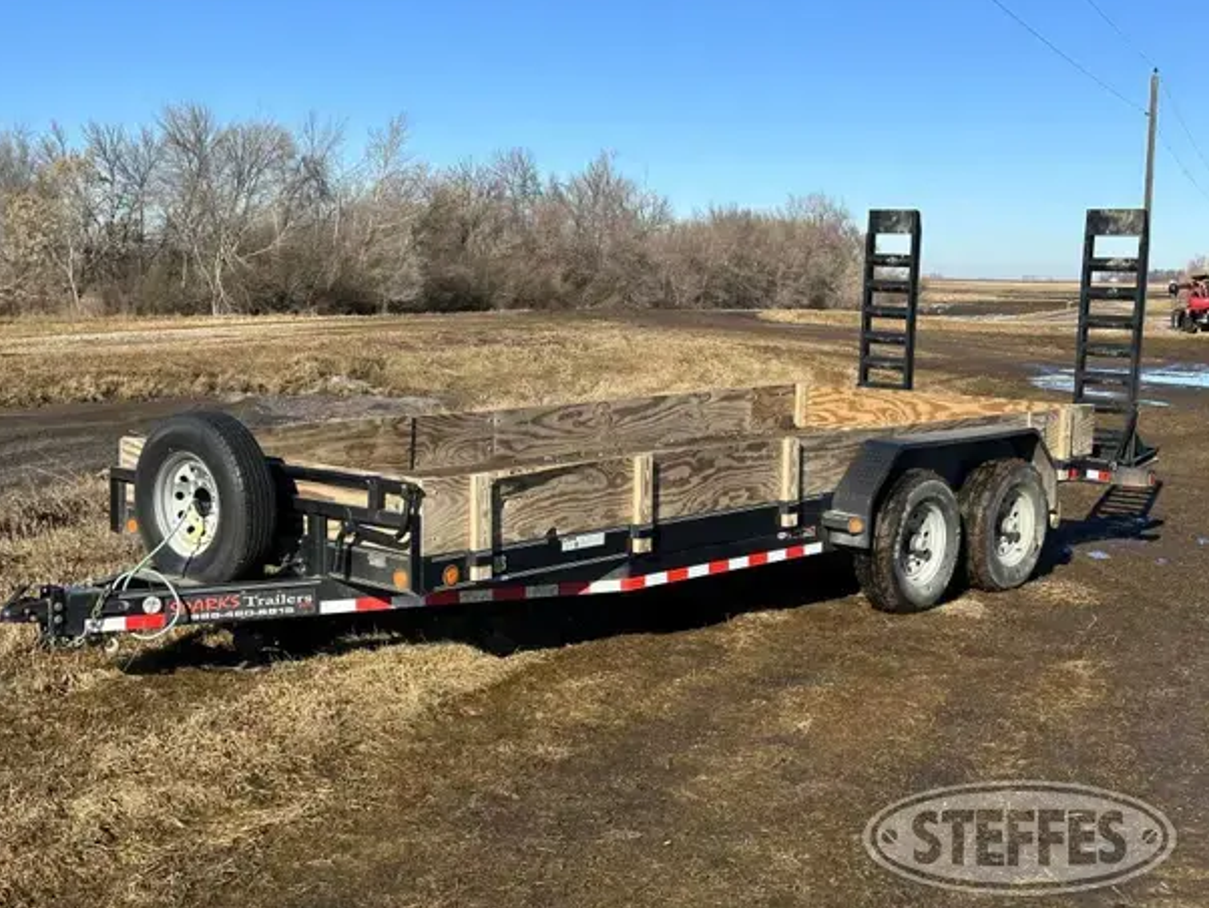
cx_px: 576
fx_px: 1782
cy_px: 436
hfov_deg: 37.5
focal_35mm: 51
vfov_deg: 28.6
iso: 64
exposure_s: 1/3731
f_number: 1.78
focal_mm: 6.86
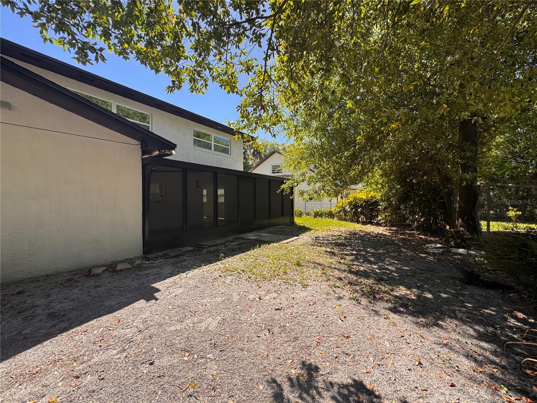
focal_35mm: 14
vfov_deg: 85.7
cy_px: 202
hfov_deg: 102.1
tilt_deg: -0.8
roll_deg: -0.3
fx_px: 217
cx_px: 268
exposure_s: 1/578
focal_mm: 2.22
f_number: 2.2
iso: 50
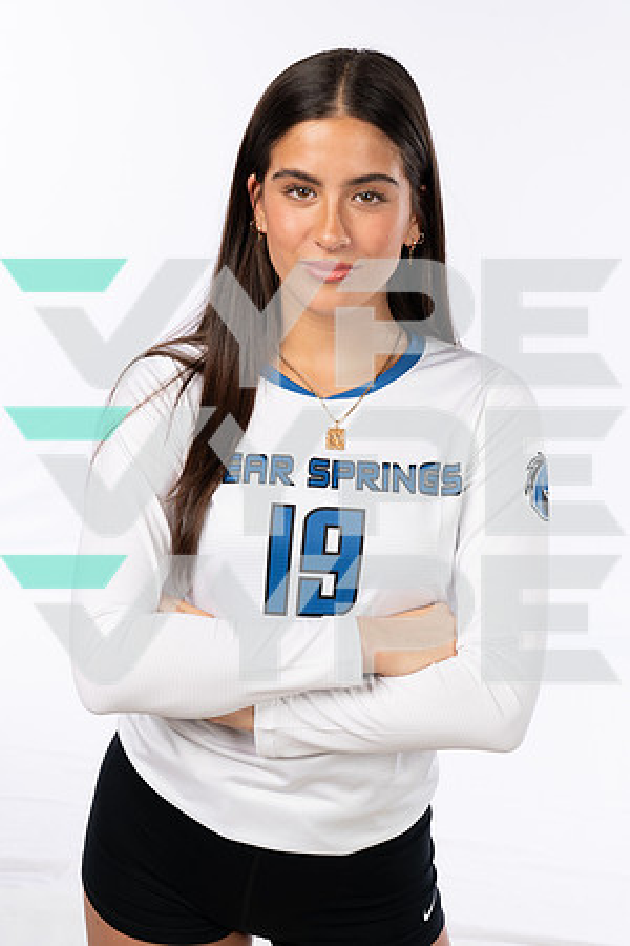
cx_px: 315
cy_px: 473
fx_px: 1444
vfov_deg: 36.2
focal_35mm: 55
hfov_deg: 24.6
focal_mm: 55
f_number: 7.1
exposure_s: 1/250
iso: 200
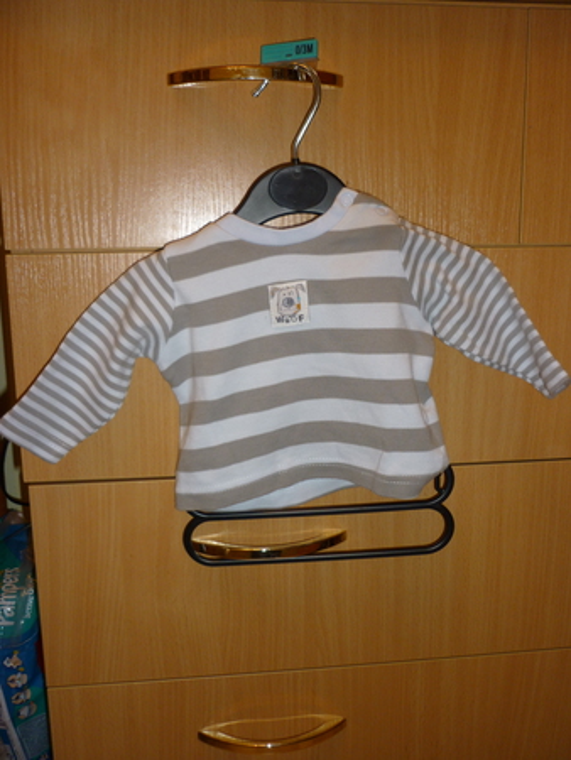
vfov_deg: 55.3
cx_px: 286
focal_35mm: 33
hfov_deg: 43.0
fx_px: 725
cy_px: 380
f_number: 2.8
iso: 100
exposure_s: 1/30
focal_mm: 5.5
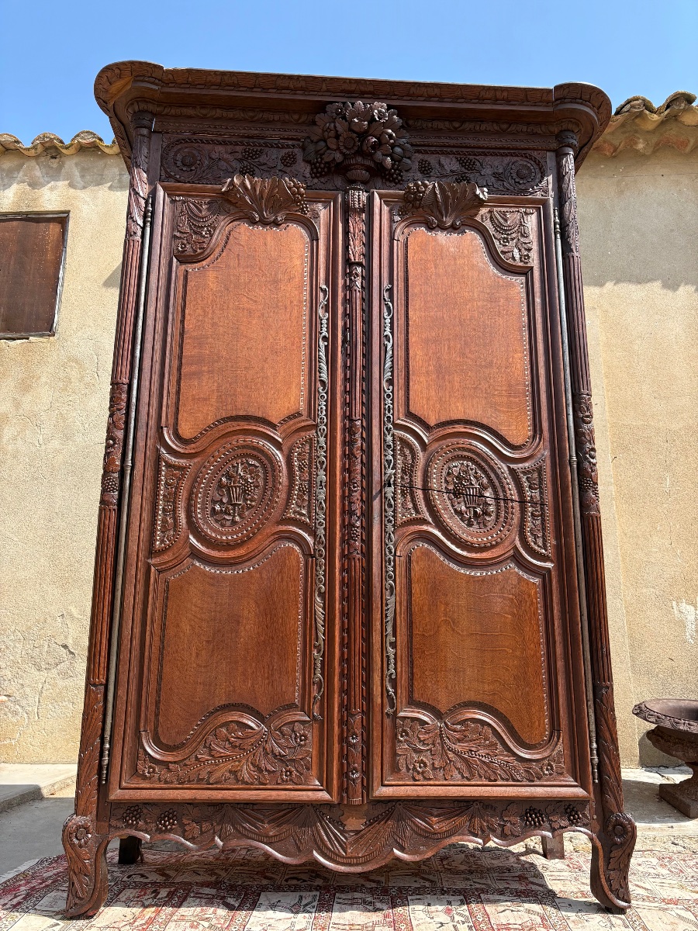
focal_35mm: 26
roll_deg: -1.6
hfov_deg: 53.1
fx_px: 699
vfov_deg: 67.3
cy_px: 466
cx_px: 349
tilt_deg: +14.4
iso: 50
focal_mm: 5.96
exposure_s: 1/1239
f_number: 1.6
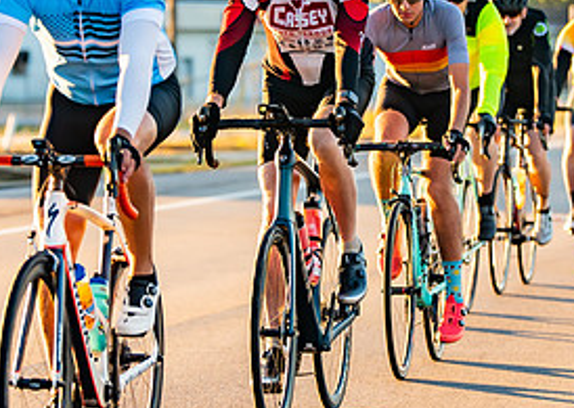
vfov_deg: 6.1
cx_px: 339
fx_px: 3826
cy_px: 94
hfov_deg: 8.6
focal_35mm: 235
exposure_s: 1/1000
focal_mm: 100
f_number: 2.8
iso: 250
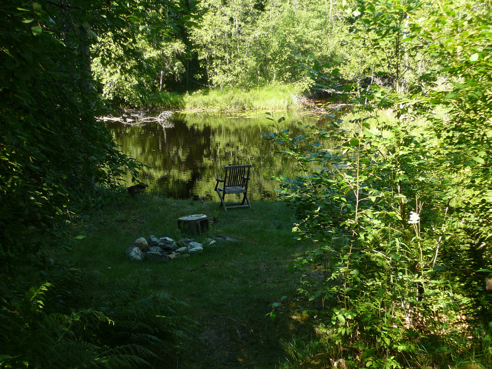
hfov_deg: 38.9
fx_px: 696
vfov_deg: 29.7
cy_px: 184
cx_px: 246
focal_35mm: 49
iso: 80
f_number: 3.4
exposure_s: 1/125
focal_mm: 7.3
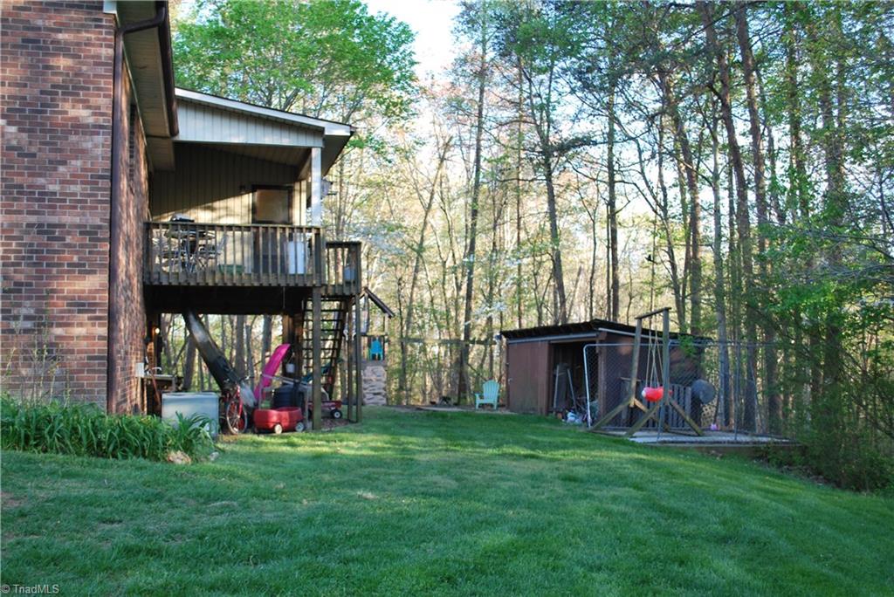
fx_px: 894
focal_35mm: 36
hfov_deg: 53.1
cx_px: 447
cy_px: 298
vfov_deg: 36.9
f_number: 5
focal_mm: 24
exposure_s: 1/100
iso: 200
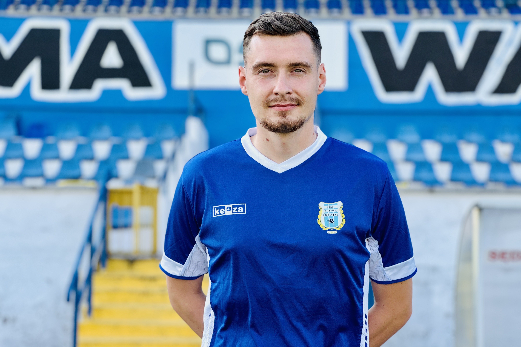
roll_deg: -0.2
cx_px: 263
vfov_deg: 16.9
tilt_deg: +3.0
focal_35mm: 81
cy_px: 190
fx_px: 1172
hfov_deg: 25.1
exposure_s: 1/121
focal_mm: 9
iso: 32
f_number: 2.8
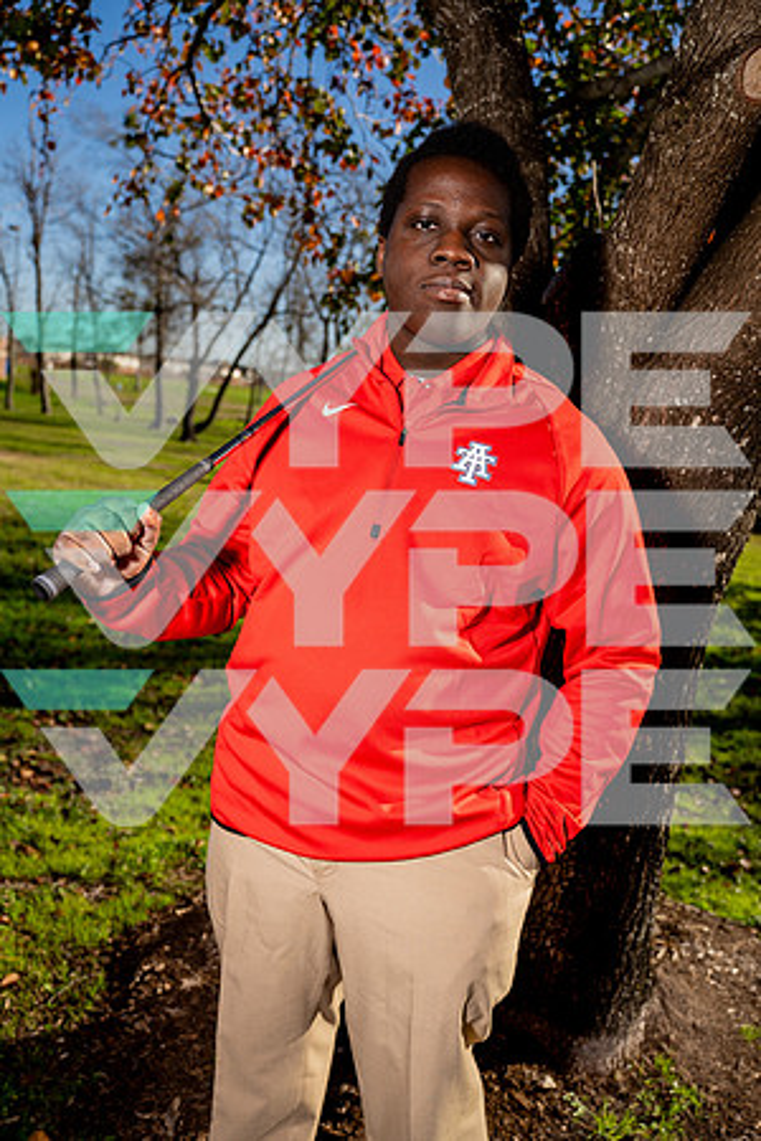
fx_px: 951
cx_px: 380
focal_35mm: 30
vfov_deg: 61.9
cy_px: 570
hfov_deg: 43.6
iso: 100
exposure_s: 1/1250
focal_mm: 30
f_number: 4
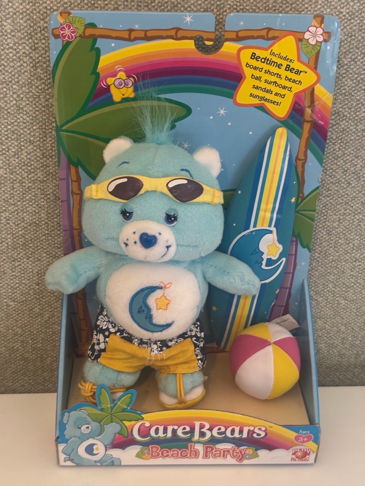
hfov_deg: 28.0
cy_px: 243
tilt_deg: -30.1
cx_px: 182
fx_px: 731
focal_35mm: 52
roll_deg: -3.8
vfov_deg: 36.8
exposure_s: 1/25
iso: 250
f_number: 1.6
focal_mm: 5.96
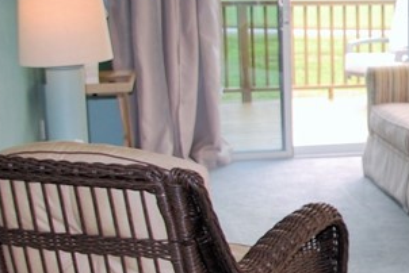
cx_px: 529
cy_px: 145
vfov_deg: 15.9
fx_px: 978
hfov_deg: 21.4
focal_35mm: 86
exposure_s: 1/60
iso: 200
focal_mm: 16
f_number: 4
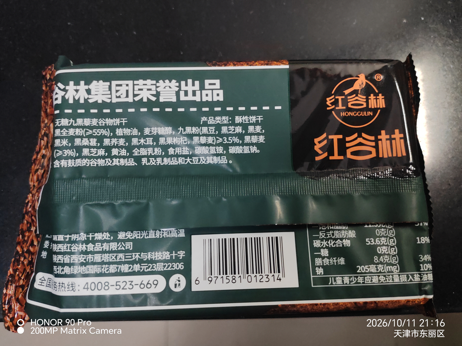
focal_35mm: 27
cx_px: 231
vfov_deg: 51.4
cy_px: 173
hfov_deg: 65.3
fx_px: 360
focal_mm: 6.12
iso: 2500
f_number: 1.9
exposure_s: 1/50
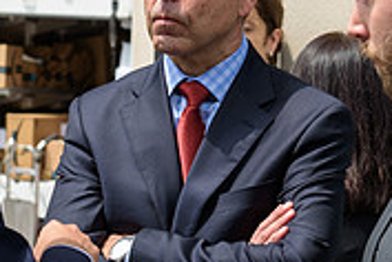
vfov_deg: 7.5
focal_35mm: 184
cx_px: 199
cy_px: 103
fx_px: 2003
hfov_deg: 11.2
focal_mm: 56
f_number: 5
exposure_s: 1/250
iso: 200
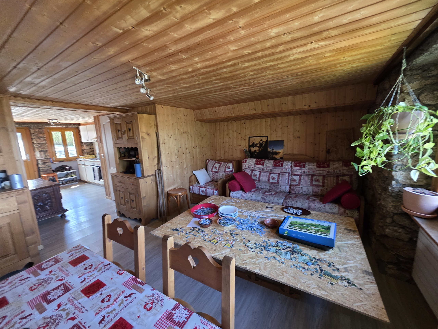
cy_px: 164
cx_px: 219
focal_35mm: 13
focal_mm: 2.2
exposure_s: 1/50
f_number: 1.9
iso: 320
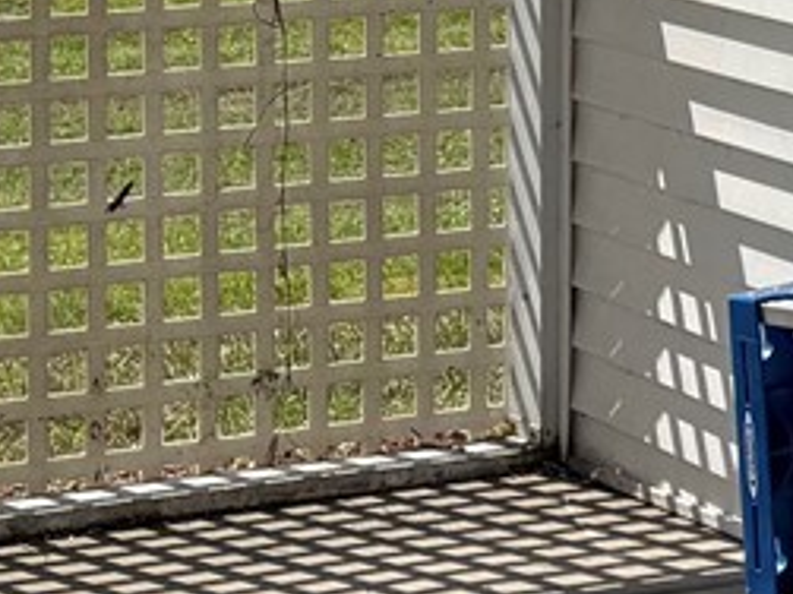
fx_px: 3503
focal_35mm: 153
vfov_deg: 9.4
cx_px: 63
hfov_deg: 12.8
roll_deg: +0.6
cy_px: -325
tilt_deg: -2.3
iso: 80
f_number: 1.78
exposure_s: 1/5319
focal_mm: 6.76
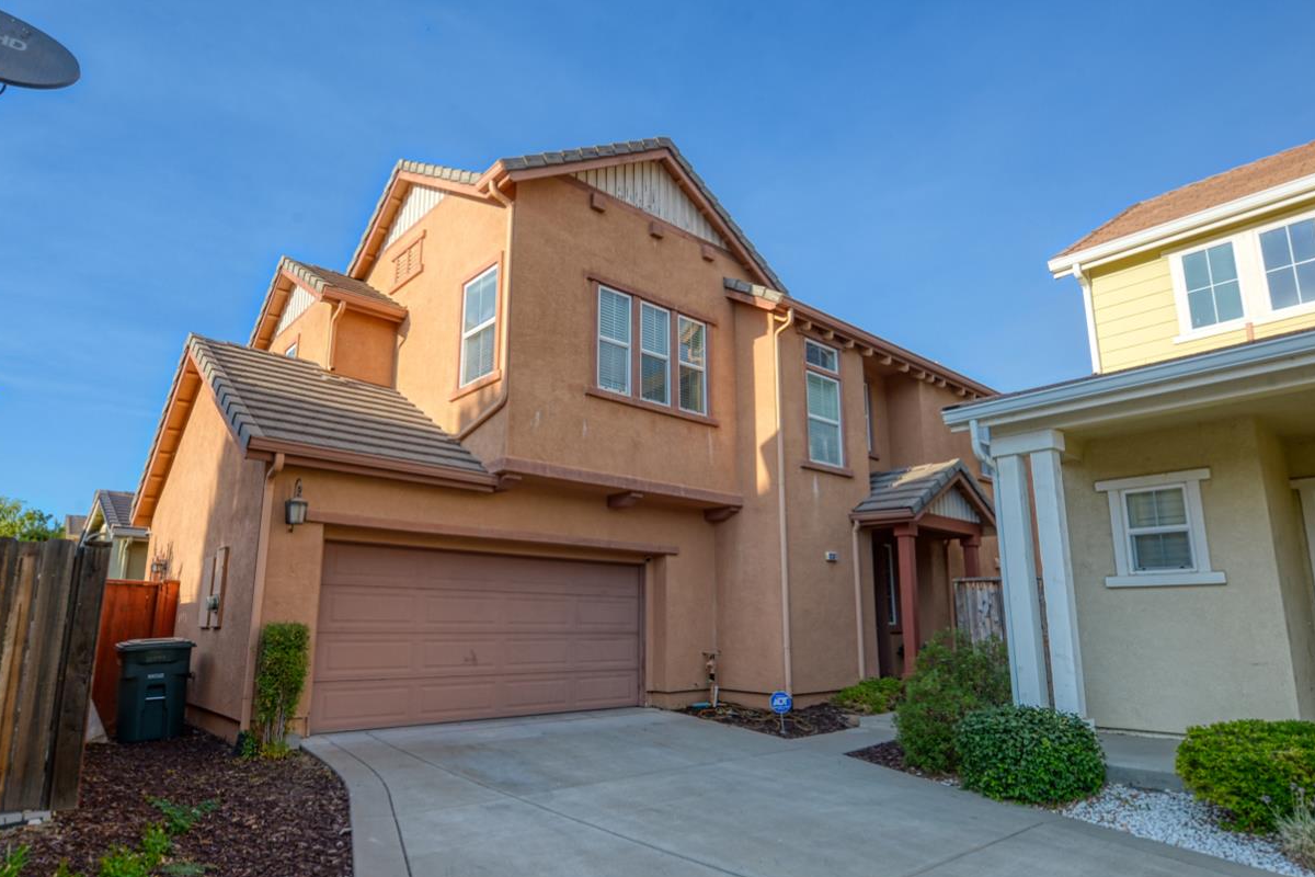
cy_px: 493
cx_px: 633
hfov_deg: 83.9
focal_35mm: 20
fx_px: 730
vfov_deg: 61.7
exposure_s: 1/250
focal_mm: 16
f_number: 10
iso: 400
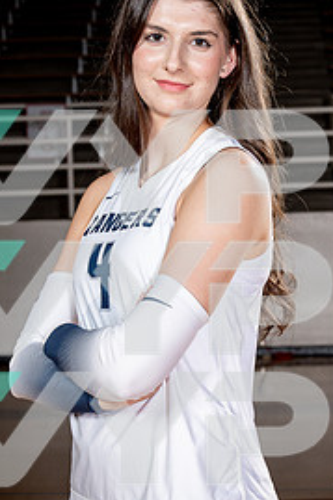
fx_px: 1625
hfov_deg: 11.7
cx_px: 188
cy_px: 299
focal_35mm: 117
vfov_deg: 17.5
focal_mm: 70
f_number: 8
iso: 100
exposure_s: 1/250
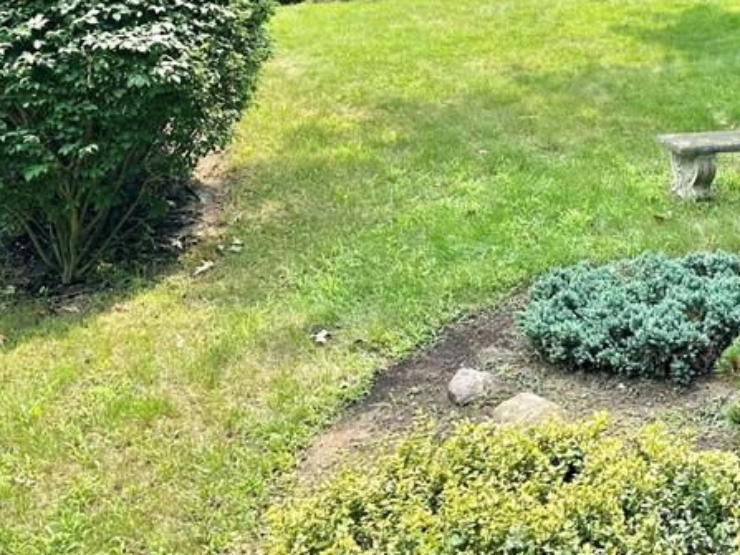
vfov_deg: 25.2
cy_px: -3
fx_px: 1175
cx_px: 495
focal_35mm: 55
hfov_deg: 34.6
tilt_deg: -6.8
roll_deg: -0.8
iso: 80
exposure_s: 1/1812
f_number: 1.78
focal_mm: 6.86
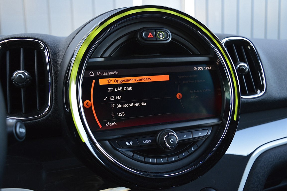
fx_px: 263
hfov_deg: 57.3
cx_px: 144
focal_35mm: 33
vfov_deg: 39.9
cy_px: 96
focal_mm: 22
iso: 800
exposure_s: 1/60
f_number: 4
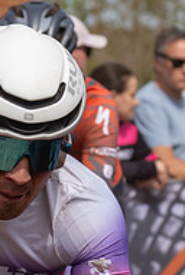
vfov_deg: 5.8
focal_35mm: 354
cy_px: 177
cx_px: -8
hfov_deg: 3.9
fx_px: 2719
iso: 125
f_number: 5
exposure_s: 1/1000
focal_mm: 70
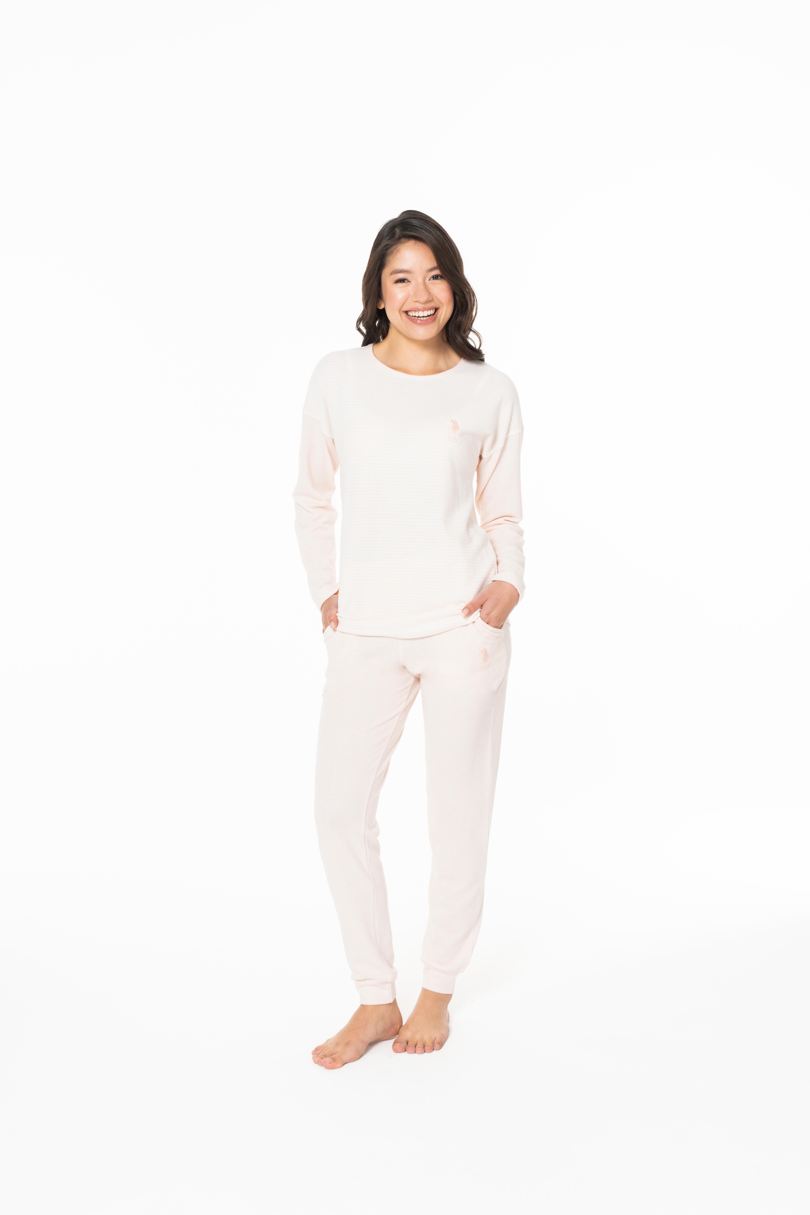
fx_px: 1384
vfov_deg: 47.4
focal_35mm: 41
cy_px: 608
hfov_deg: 32.6
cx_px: 405
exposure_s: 1/160
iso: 200
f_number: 8
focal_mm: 41
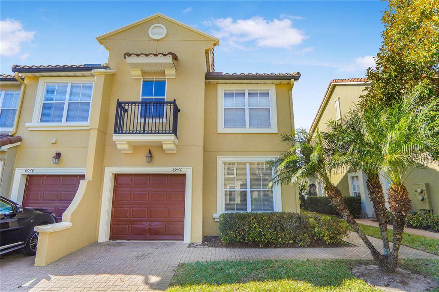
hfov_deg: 90.0
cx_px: 220
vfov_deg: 67.3
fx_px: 219
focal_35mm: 18
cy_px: 146
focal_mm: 12
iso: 100
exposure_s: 1/200
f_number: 5
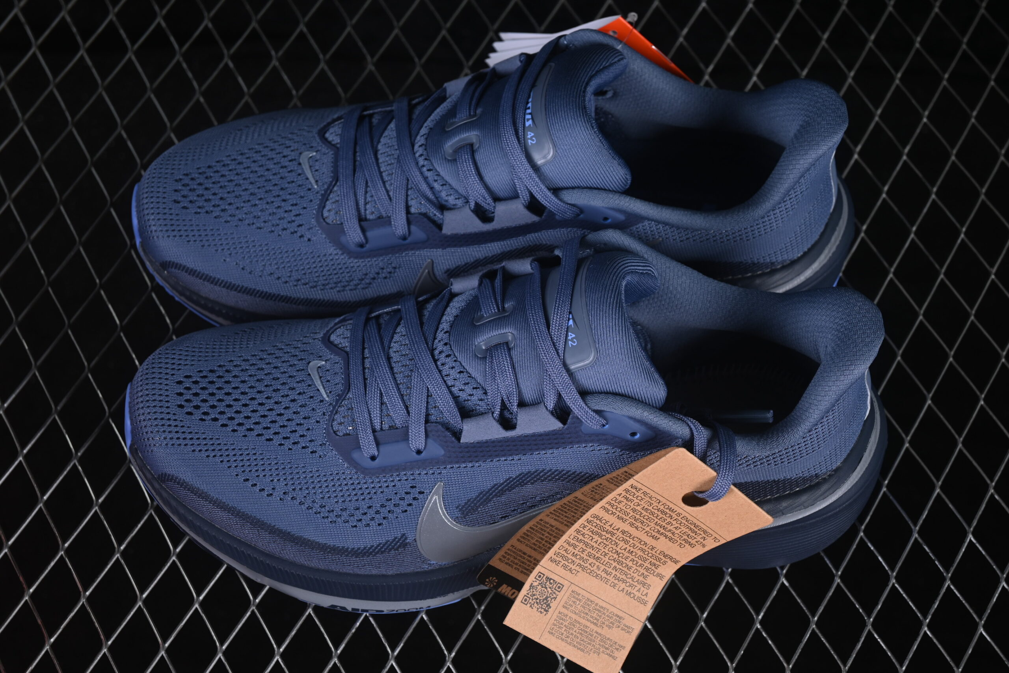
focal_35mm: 75
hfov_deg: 27.0
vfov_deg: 18.2
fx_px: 2102
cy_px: 336
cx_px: 504
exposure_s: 1/60
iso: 160
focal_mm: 50
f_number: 7.1
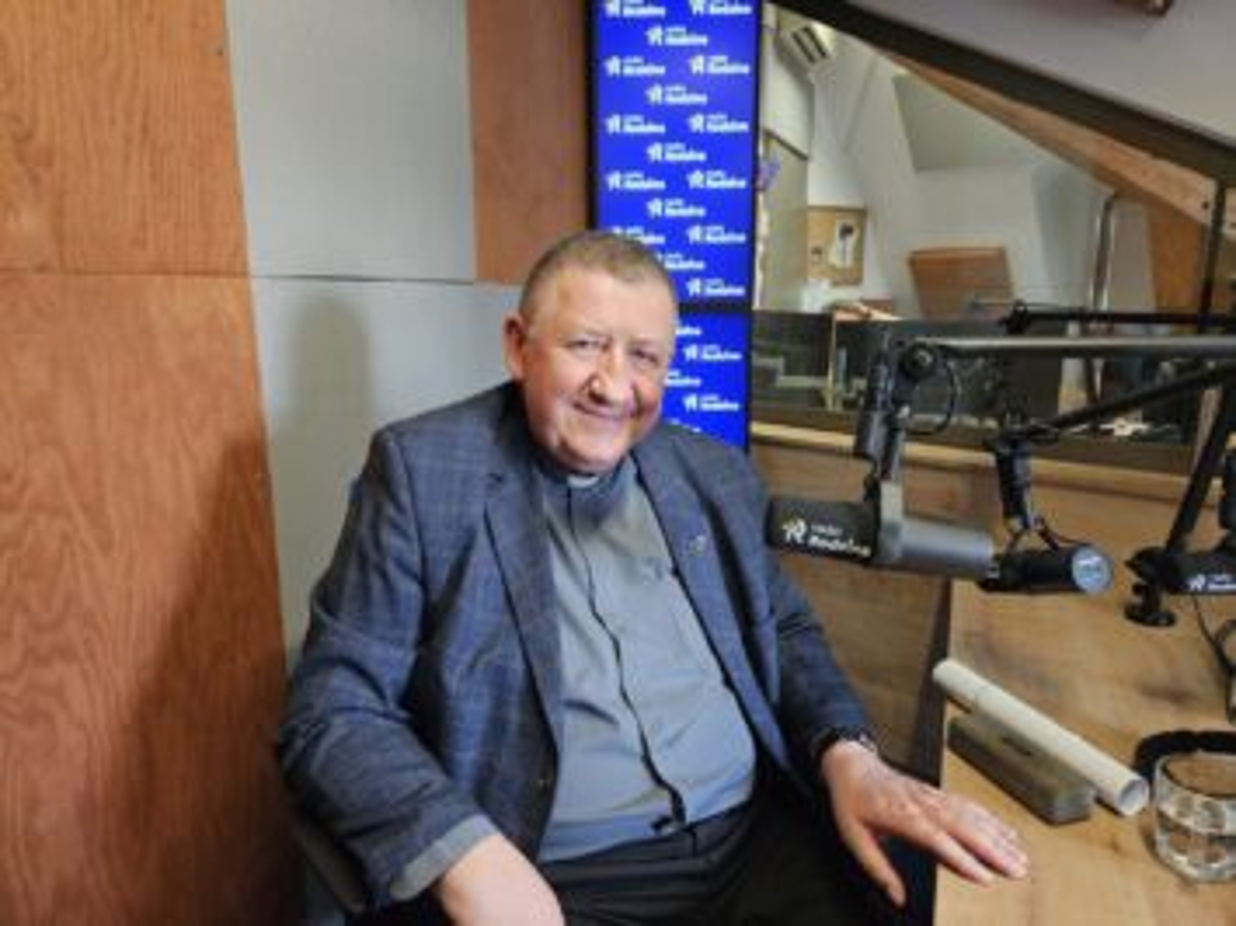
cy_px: 463
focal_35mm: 23
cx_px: 618
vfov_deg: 58.9
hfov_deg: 73.9
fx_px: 821
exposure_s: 1/100
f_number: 1.8
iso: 640
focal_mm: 5.4
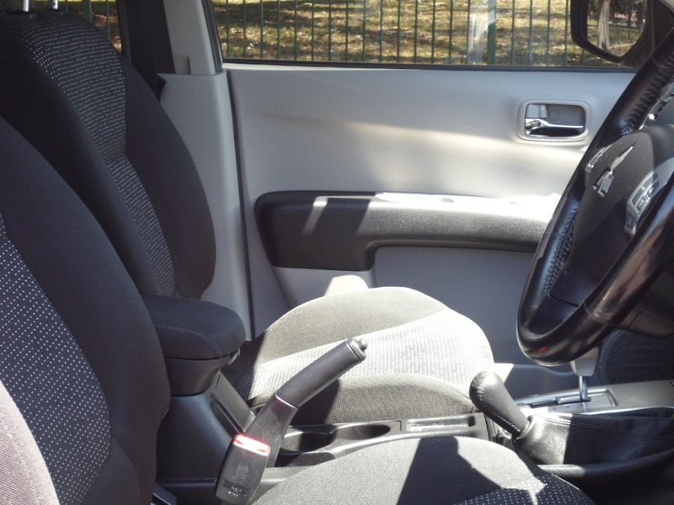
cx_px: 337
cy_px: 252
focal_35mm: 67
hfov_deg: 29.0
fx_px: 1305
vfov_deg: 21.9
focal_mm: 12
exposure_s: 1/45
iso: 160
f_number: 4.1
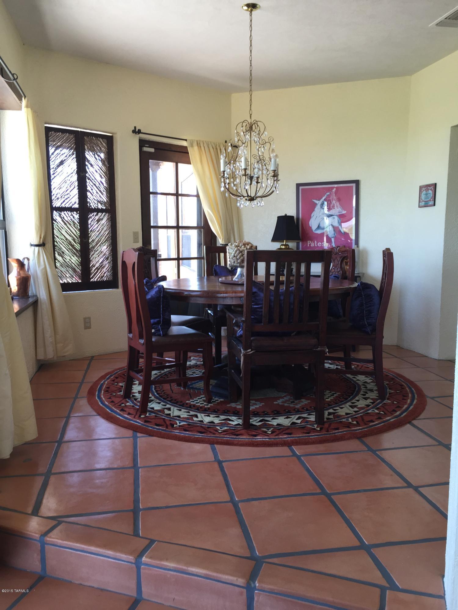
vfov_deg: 61.7
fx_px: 512
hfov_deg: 48.2
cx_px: 229
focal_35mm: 29
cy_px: 305
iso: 40
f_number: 2.2
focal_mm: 4.15
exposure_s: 1/60
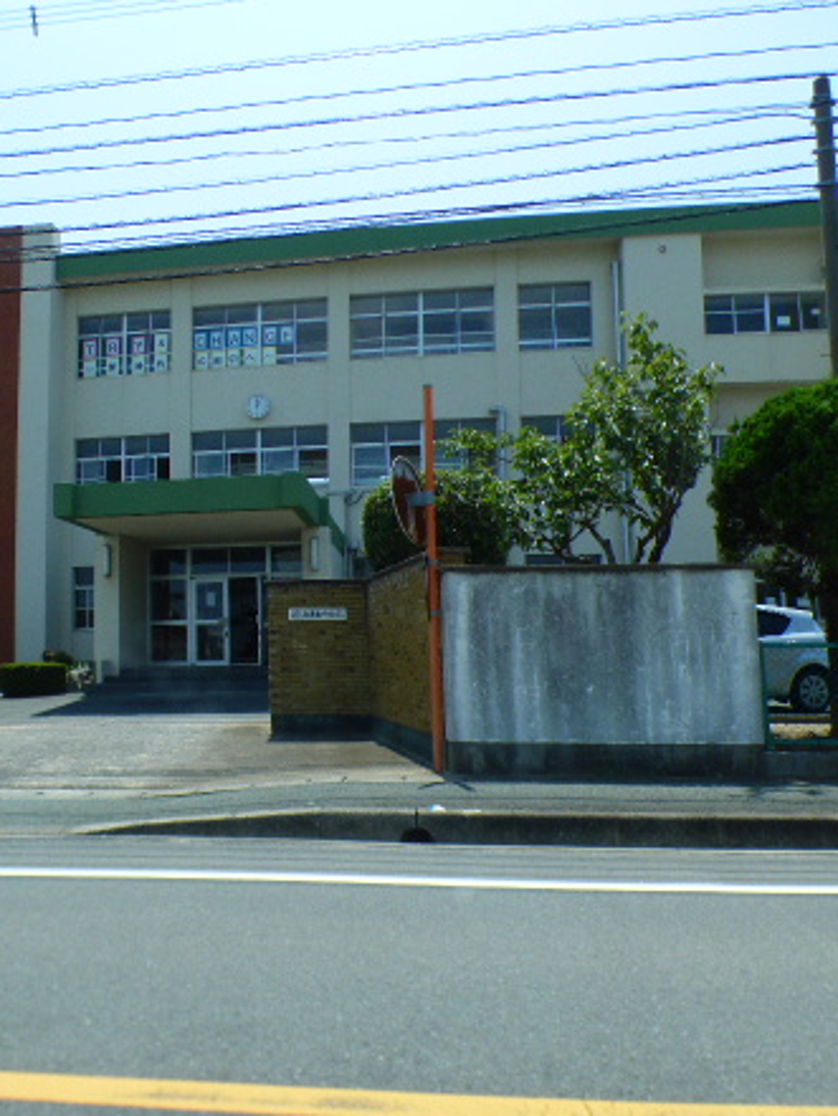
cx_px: 208
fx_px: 936
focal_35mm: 29
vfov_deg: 61.6
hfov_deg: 46.5
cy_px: 539
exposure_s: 1/1300
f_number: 2.8
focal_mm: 3.58
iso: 100
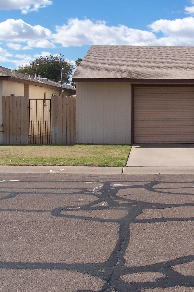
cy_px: 146
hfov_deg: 25.0
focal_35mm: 53
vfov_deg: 37.5
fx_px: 428
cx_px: 162
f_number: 5.6
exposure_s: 1/350
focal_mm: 6.3
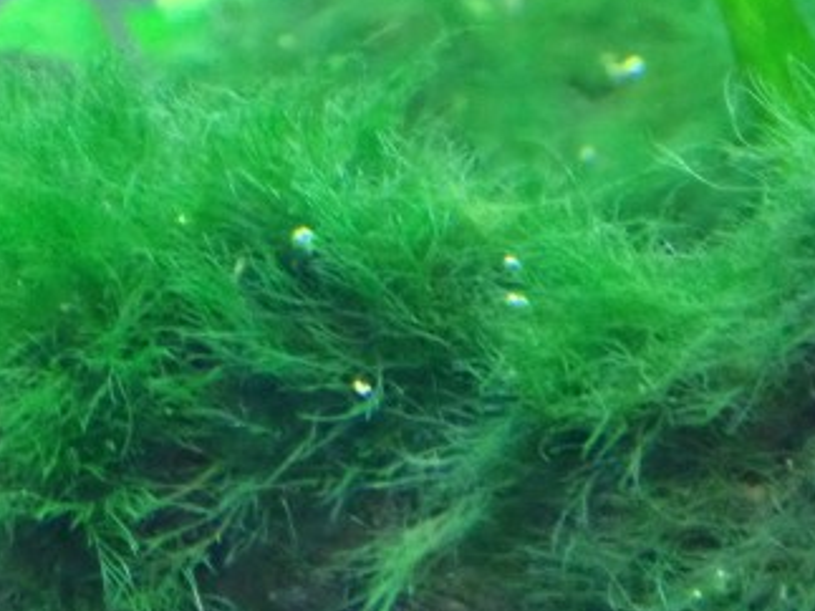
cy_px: 308
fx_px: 4378
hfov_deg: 10.6
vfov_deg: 8.0
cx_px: 293
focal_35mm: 186
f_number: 4.9
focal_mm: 18
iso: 4000
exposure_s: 1/25
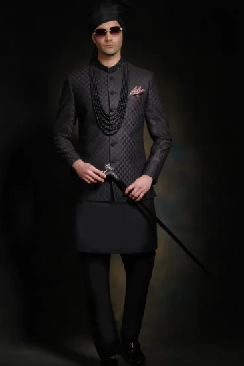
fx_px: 621
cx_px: 116
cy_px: 187
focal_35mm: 61
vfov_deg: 32.9
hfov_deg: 22.2
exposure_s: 1/125
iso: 250
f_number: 5
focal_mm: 37.4
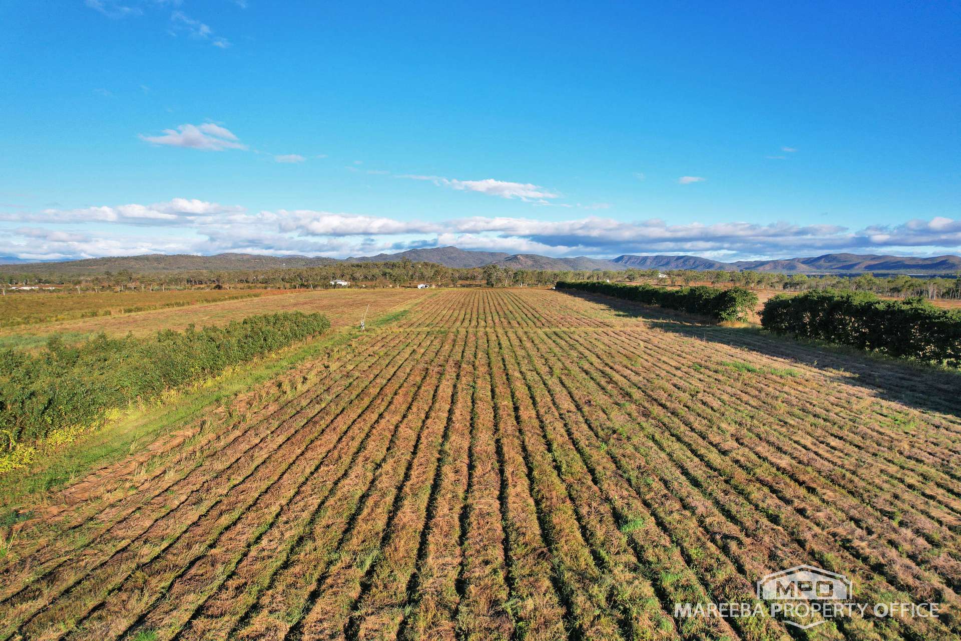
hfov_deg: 78.6
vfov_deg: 57.2
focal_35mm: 22
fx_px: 587
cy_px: 320
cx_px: 480
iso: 130
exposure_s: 1/1500
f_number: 2.8
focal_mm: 8.38
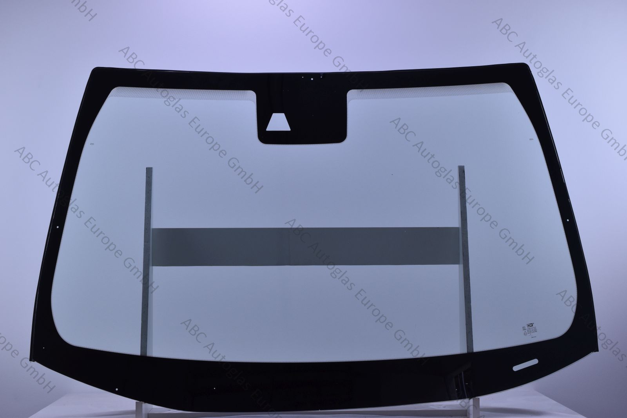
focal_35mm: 63
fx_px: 1097
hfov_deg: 31.9
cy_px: 209
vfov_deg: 21.6
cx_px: 314
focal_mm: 42
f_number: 11
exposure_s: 1/50
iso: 800
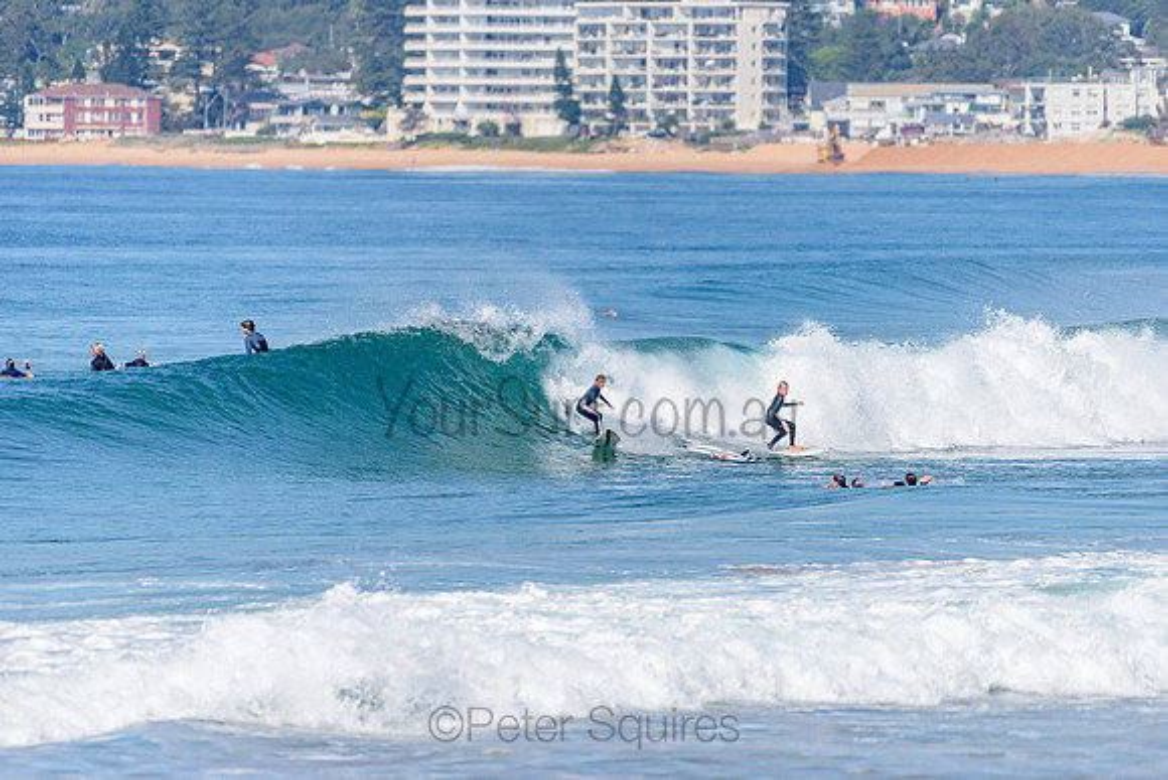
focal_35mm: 500
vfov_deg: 2.8
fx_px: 16225
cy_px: 390
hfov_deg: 4.1
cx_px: 584
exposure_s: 1/2000
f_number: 5.6
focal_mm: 500
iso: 125
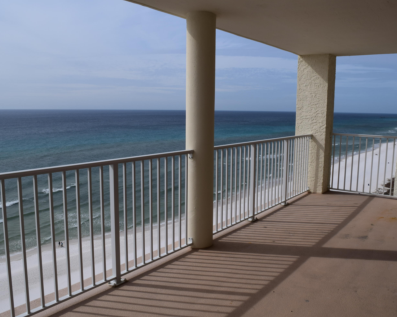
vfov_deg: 47.1
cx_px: 204
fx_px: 364
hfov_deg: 57.2
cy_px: 161
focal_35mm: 31
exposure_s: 1/640
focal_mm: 18
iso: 200
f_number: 11
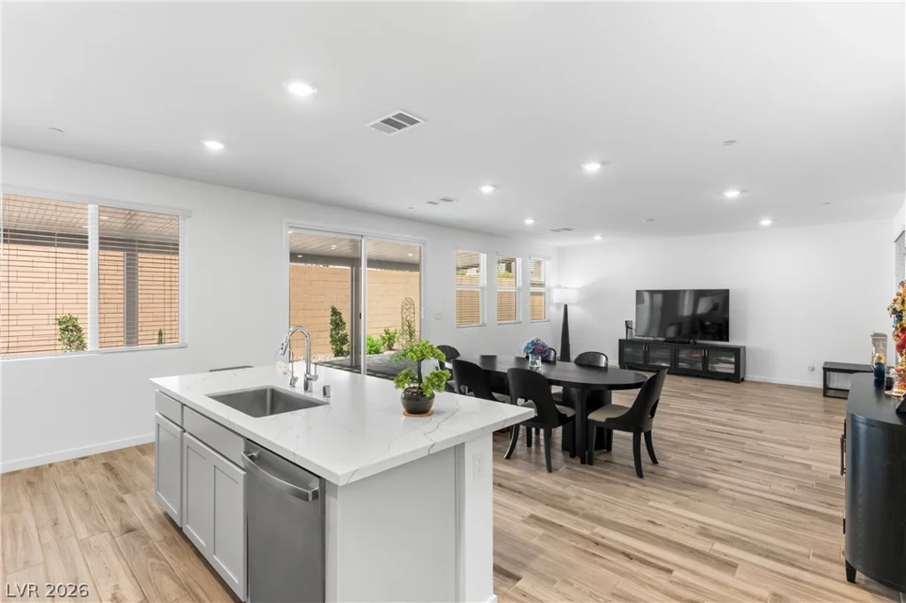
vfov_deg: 70.4
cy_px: 302
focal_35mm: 17
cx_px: 453
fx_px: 428
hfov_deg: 93.3
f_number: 8
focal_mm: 17
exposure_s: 1/2
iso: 400
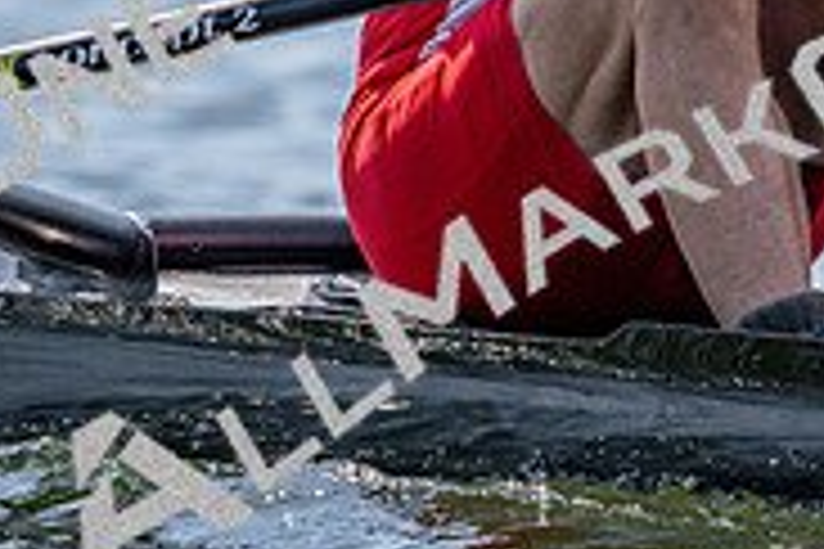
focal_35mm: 1242
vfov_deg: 1.1
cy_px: -88
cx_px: 986
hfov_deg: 1.7
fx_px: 28426
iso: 320
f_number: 6.3
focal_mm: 391
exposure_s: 1/2000
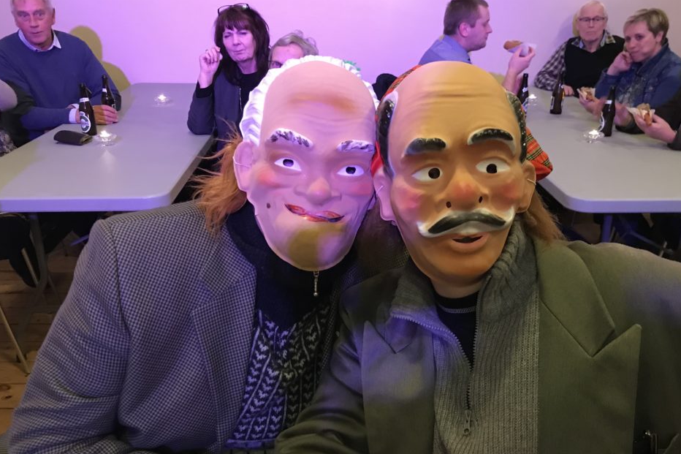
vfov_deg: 41.1
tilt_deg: -22.0
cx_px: 357
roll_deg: -0.1
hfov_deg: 58.7
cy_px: 243
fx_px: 605
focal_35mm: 32
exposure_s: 1/8
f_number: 1.8
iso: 80
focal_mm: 3.99
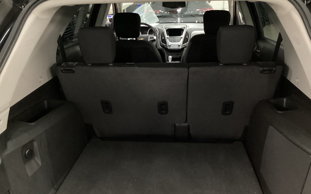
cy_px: 114
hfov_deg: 58.1
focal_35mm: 33
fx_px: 280
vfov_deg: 38.2
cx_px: 156
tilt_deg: -26.0
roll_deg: +0.9
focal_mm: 3.3
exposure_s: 1/15
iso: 800
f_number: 2.4
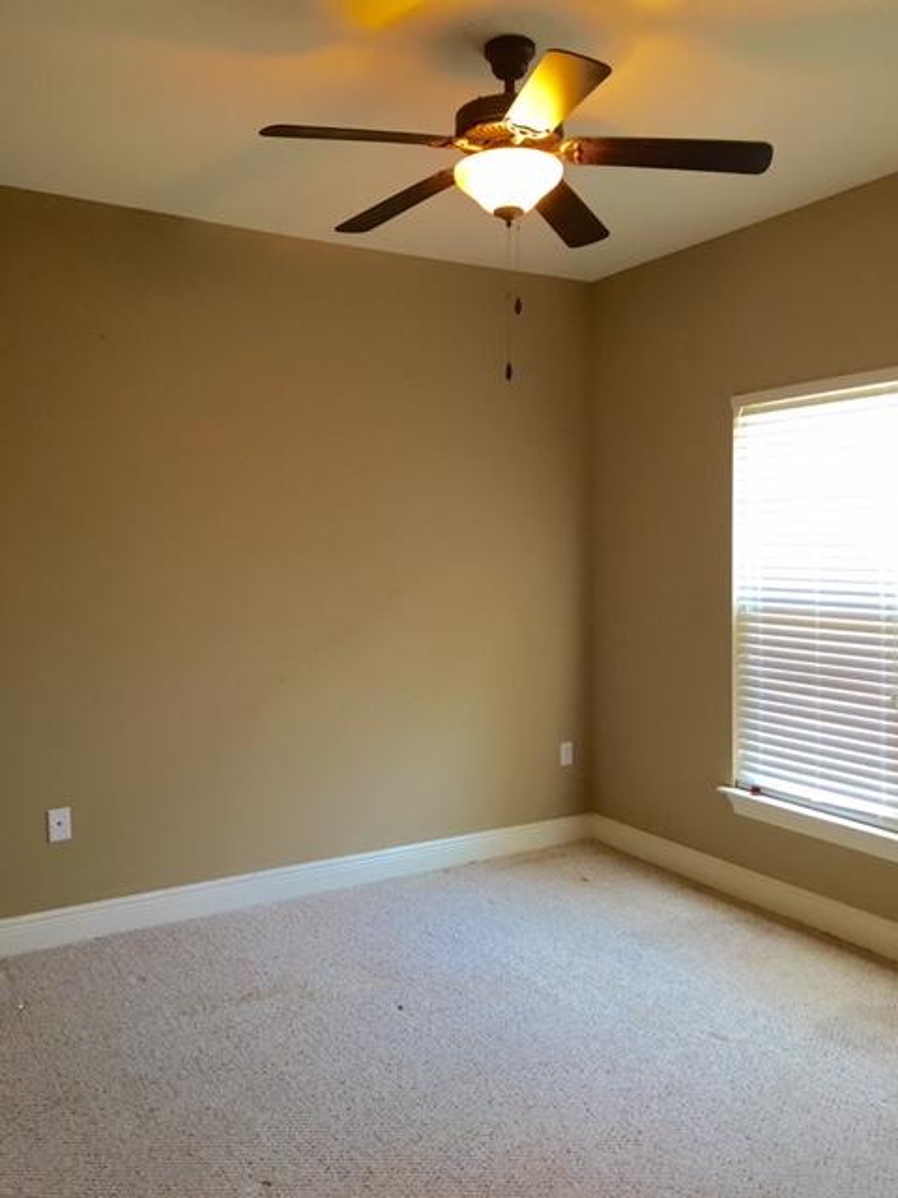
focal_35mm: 29
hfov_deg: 48.2
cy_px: 599
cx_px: 449
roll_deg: +1.3
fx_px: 1003
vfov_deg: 61.7
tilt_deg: -2.9
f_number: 2.2
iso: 50
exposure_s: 1/15
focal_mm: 4.15
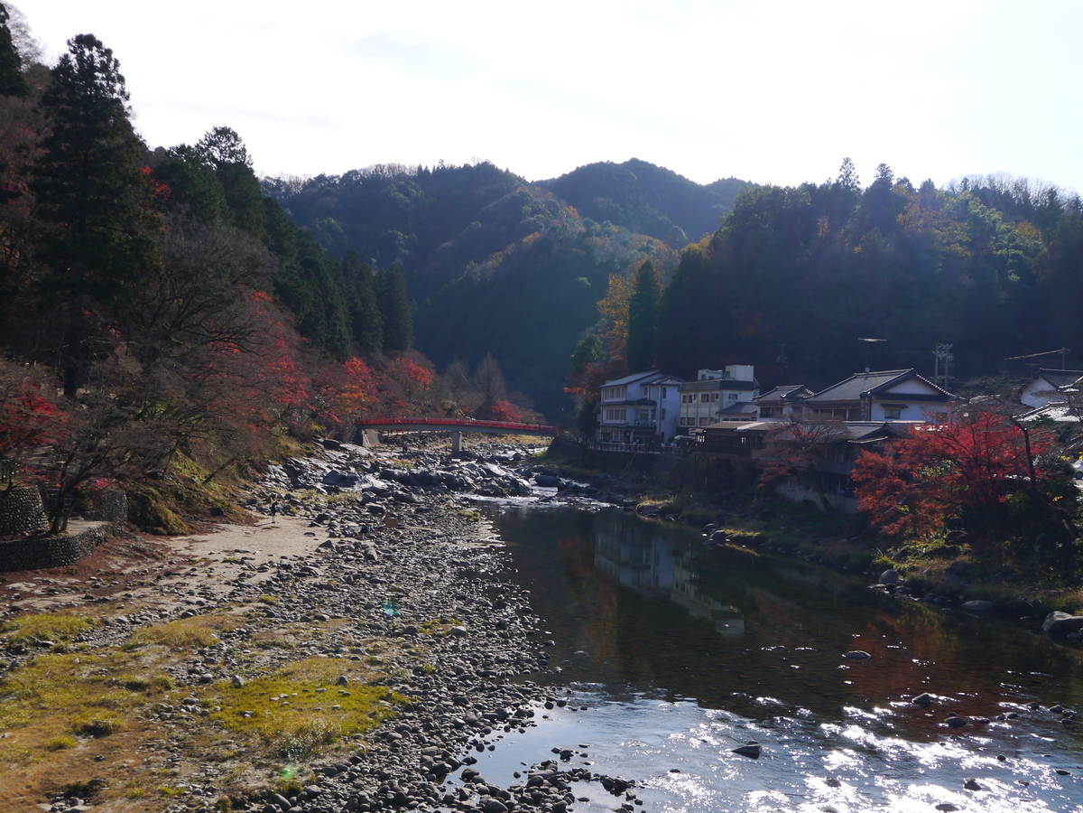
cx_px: 542
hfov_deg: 51.4
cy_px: 406
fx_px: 1126
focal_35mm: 36
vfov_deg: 39.7
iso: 160
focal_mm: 18
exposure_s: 1/400
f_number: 8
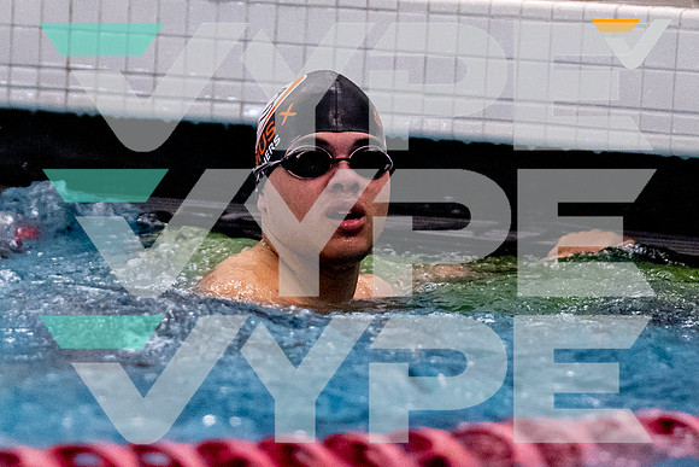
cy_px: 163
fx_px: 11270
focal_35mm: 580
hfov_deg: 3.6
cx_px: 315
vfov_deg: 2.4
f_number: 2.8
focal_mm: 200
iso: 6400
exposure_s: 1/1600
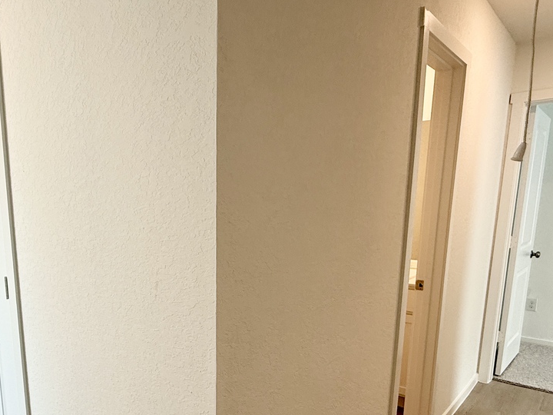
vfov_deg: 48.6
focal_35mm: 28
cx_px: 198
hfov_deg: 62.3
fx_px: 447
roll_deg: +0.5
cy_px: 287
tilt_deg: -9.5
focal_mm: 2.22
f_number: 2.2
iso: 100
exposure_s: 1/120
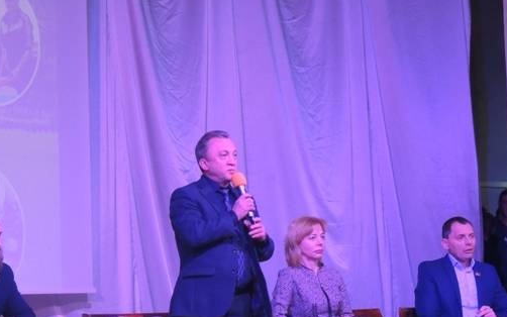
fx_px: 2336
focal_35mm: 169
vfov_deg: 7.8
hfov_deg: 12.4
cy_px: 214
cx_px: 264
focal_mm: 17.8
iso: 500
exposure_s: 1/25
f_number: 4.1
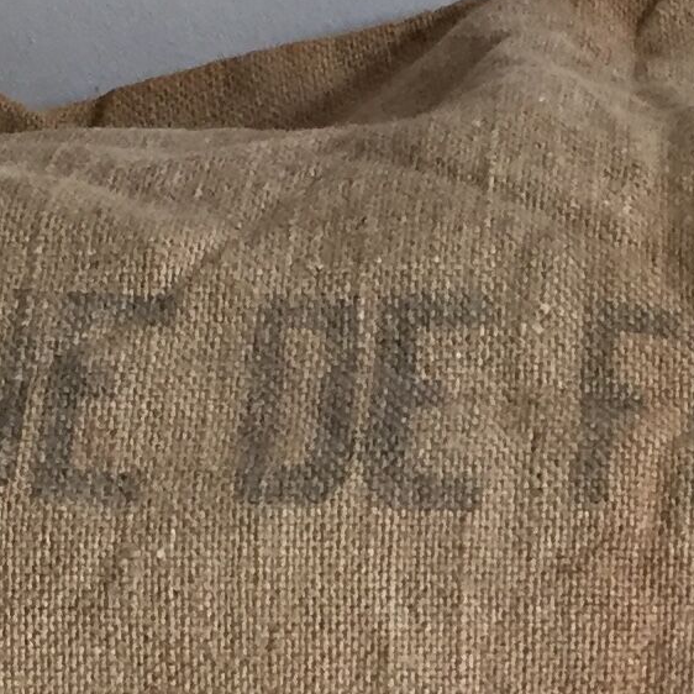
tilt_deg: -32.2
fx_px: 3380
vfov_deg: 11.6
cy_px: 654
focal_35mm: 149
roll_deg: -0.6
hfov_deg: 11.7
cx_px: 571
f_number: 2.2
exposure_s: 1/33
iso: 160
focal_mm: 4.15
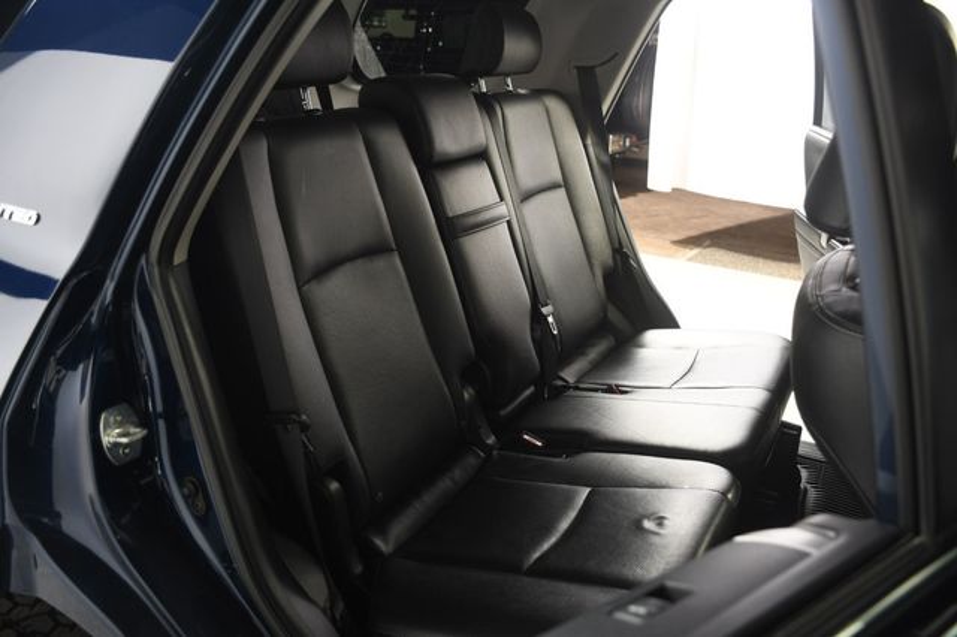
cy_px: 318
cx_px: 478
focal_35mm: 33
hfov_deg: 57.2
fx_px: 877
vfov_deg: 39.9
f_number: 3.5
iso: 100
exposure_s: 1/160
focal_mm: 22
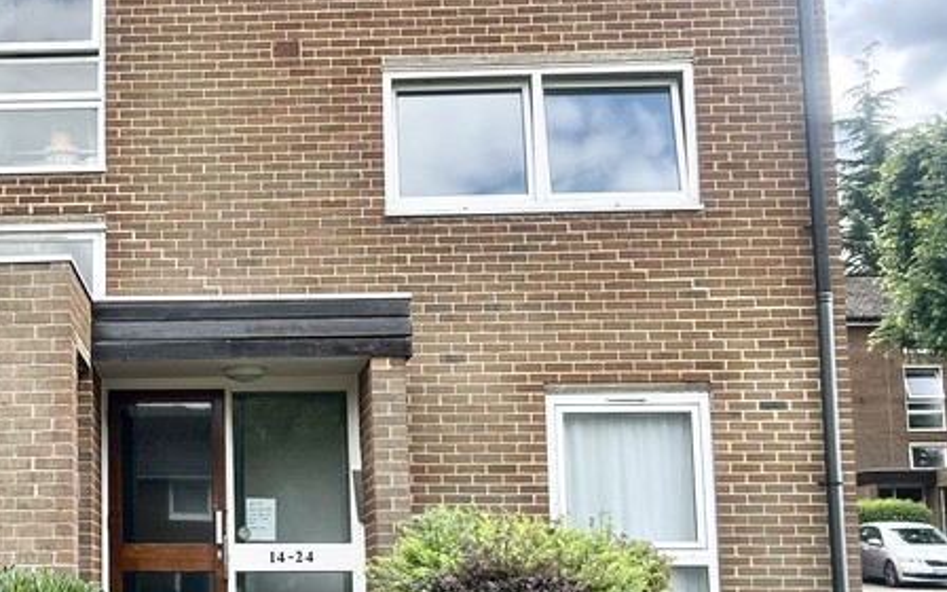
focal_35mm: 63
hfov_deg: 31.2
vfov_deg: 20.6
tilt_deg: +7.7
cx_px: 118
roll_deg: +0.2
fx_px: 1626
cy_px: 359
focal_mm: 5.7
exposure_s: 1/1431
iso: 50
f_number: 1.5
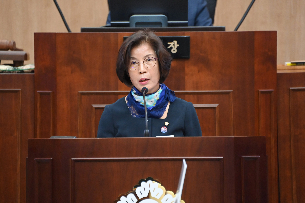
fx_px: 2541
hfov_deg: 6.9
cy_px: 102
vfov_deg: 4.6
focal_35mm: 300
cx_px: 152
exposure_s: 1/200
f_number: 5.6
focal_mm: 300
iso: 8000
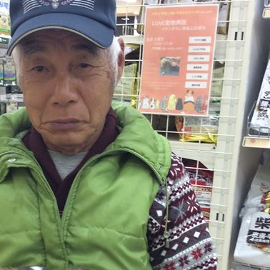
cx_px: 78
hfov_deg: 28.3
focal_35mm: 60
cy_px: 208
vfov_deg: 28.1
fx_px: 529
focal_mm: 3.3
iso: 50
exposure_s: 1/24
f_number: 2.4
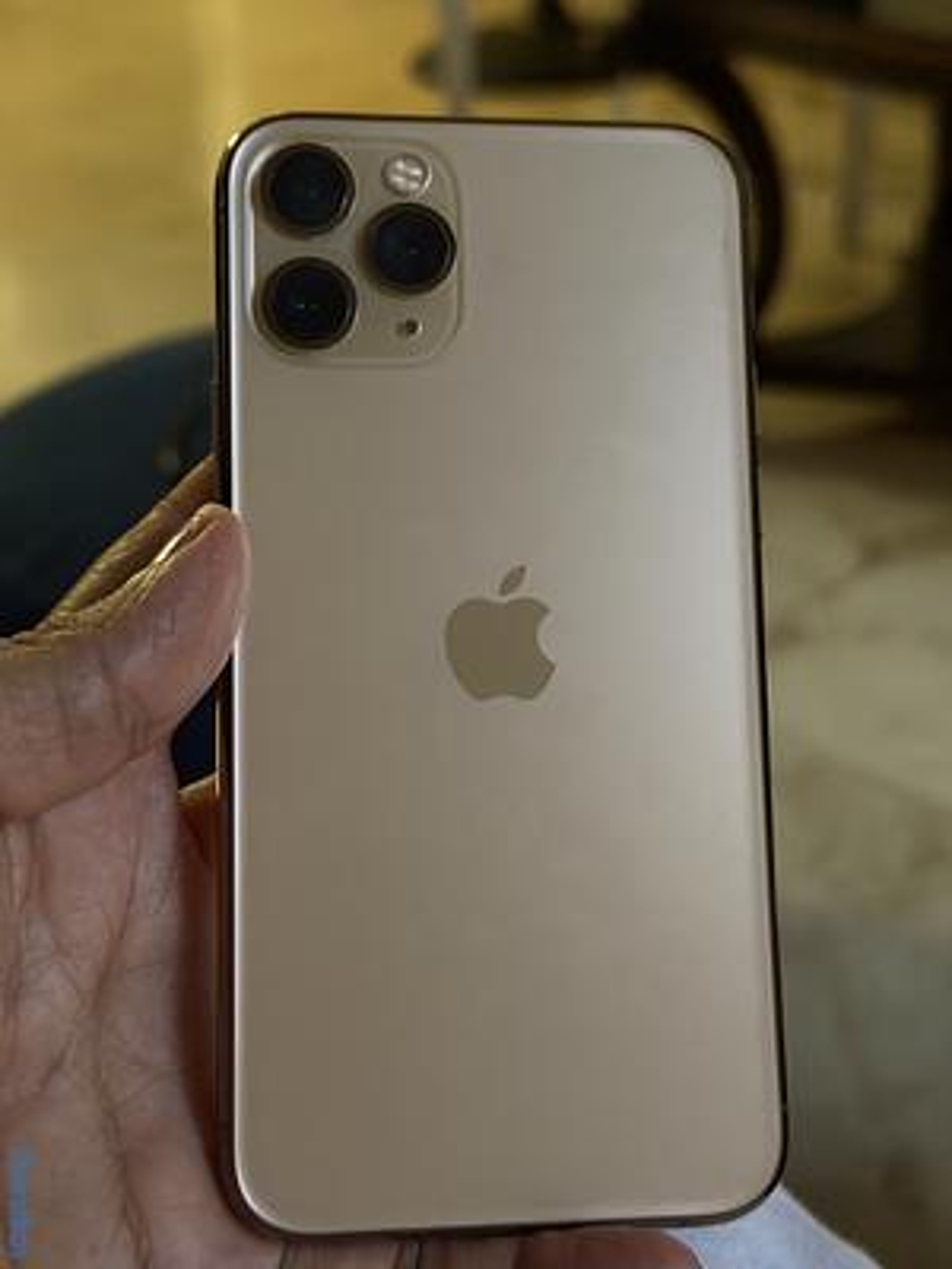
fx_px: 1760
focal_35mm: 48
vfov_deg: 39.7
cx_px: 476
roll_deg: +4.0
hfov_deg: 30.3
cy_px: 634
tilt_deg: -29.0
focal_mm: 6.76
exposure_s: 1/24
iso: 800
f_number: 1.78
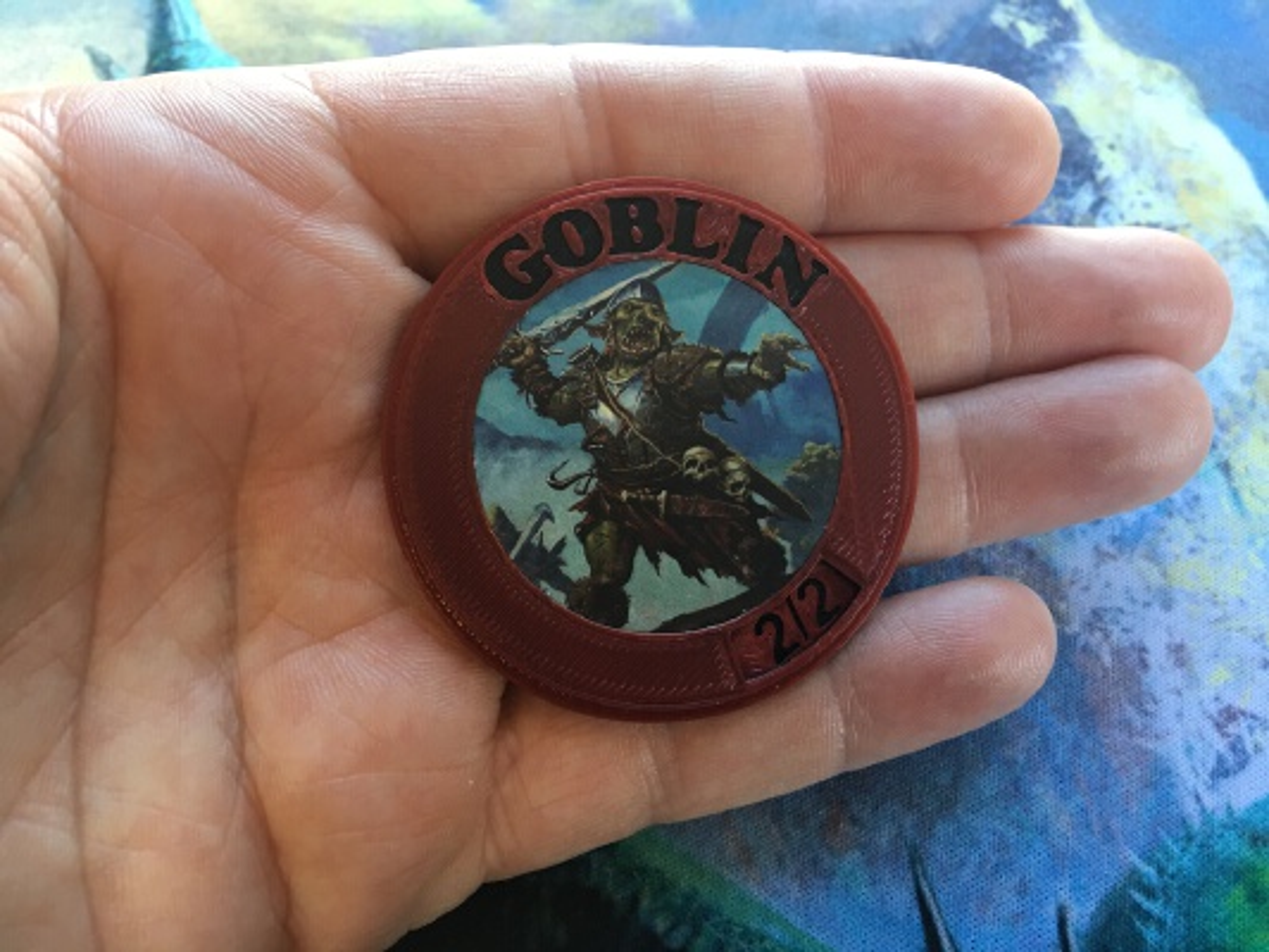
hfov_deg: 61.6
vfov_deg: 48.2
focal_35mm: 29
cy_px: 476
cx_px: 634
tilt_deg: -65.2
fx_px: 1063
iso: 32
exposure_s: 1/15
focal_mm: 4.15
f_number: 2.2
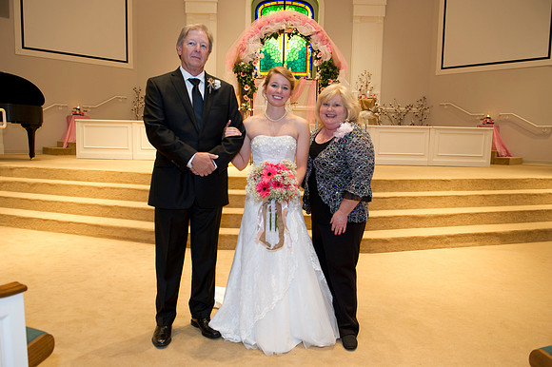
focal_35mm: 28
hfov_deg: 65.5
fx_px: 429
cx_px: 276
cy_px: 184
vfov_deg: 46.4
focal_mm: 28
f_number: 4
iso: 1250
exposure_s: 1/80
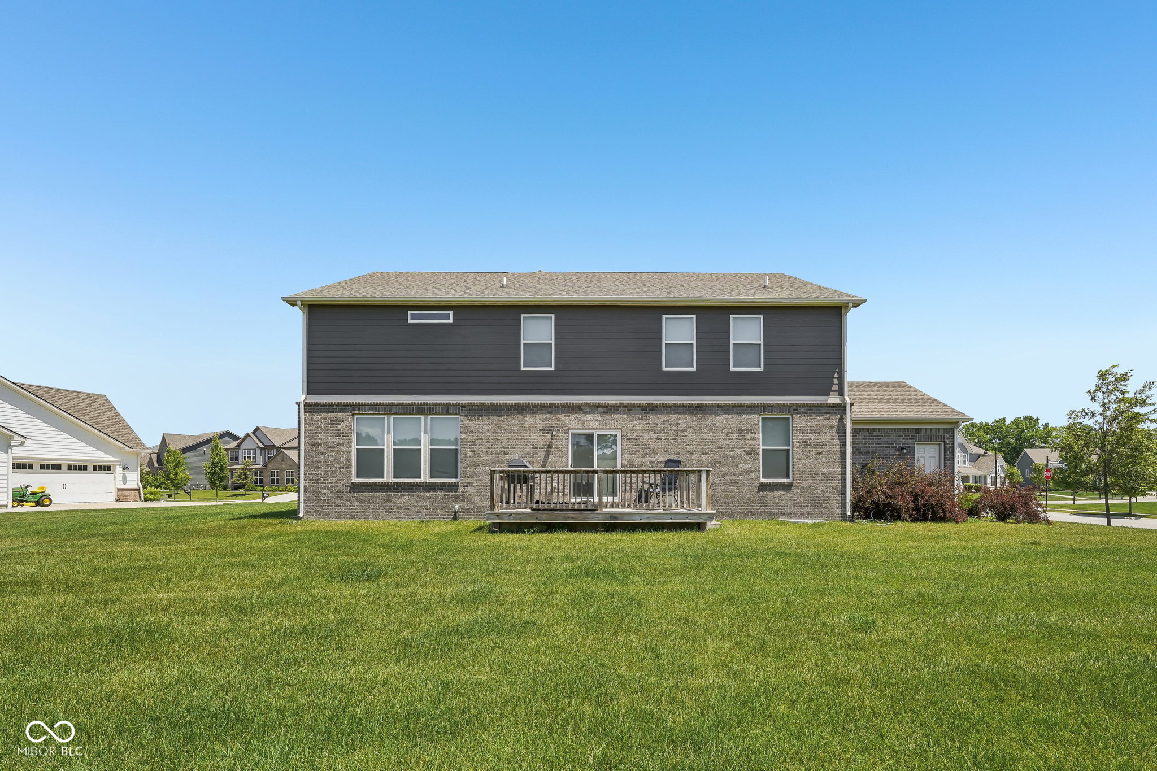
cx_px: 578
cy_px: 386
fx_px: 514
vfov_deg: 73.7
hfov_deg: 96.7
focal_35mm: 16
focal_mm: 16
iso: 100
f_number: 8
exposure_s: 1/200
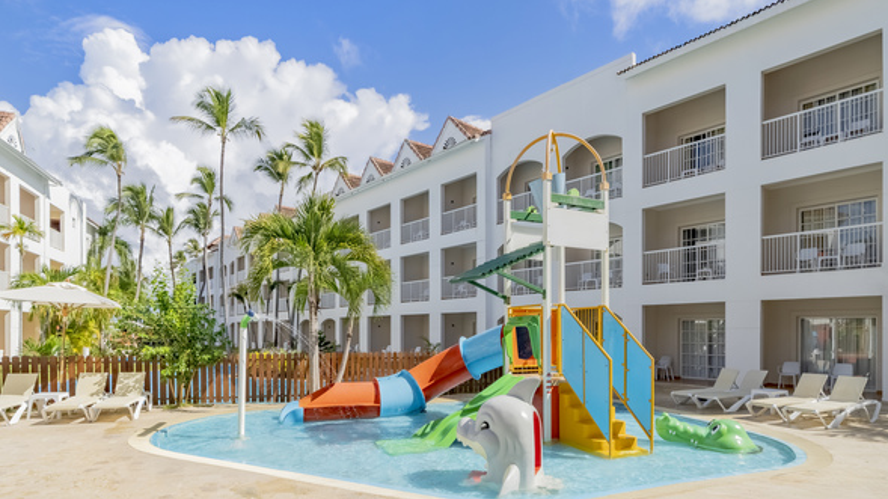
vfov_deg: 66.9
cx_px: 440
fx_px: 377
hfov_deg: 99.4
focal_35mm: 16
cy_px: 225
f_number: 6.3
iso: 400
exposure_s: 1/8000
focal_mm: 15
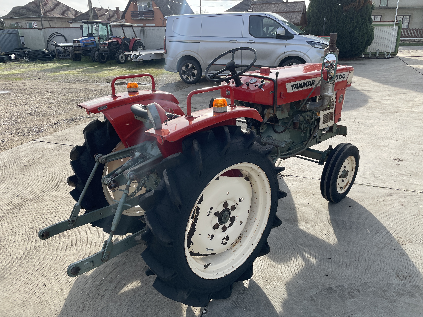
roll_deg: +2.1
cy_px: 158
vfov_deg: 53.1
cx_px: 212
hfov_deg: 67.3
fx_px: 318
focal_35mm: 26
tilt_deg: -20.8
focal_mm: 4.2
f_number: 1.6
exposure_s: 1/1511
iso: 32
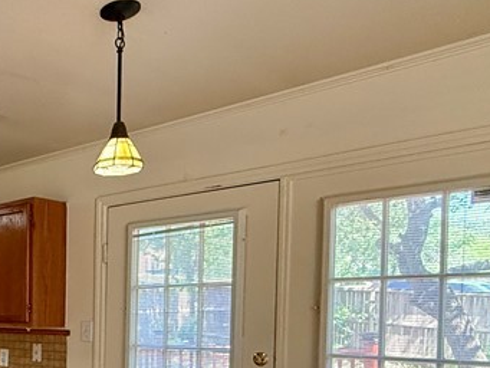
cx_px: -68
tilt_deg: -0.8
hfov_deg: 36.7
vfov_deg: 32.6
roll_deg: -0.8
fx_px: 595
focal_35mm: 42
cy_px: 335
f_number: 2.2
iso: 320
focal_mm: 2.22
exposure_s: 1/120
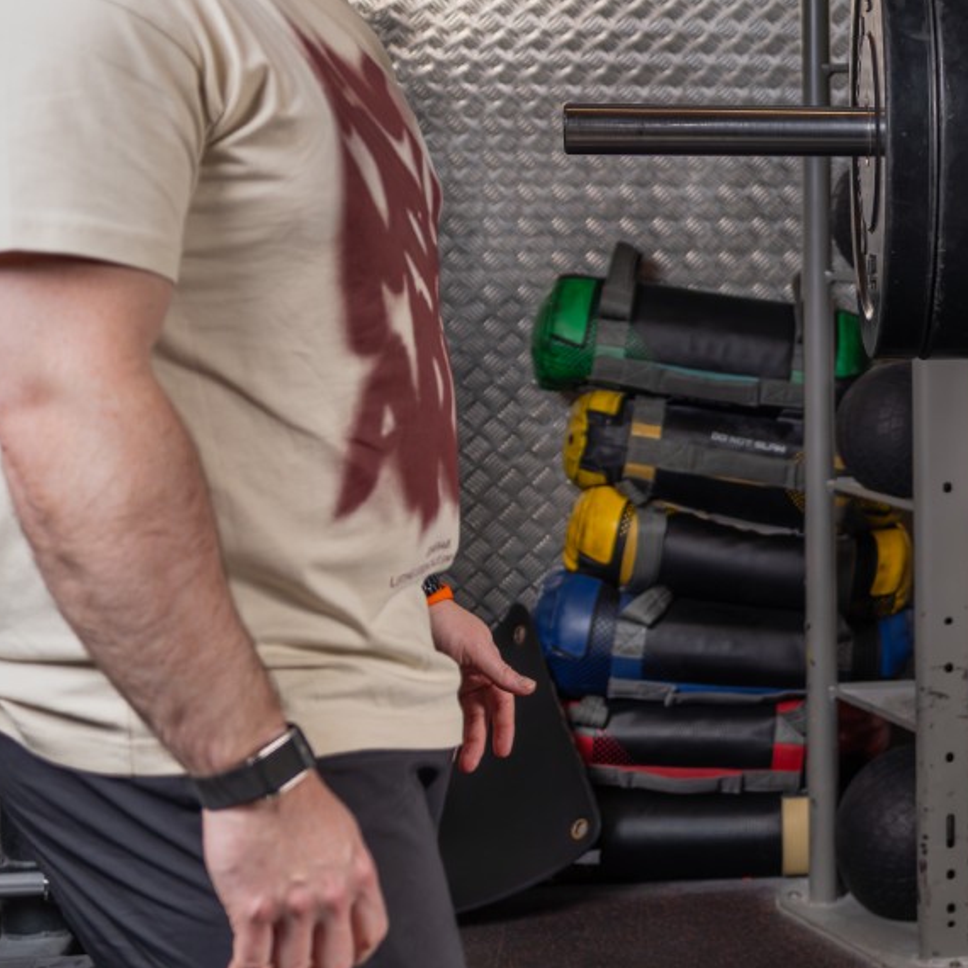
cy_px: 200
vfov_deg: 24.1
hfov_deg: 21.7
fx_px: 2238
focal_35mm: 71
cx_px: 1303
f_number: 2.8
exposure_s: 1/100
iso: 100
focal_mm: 29.3
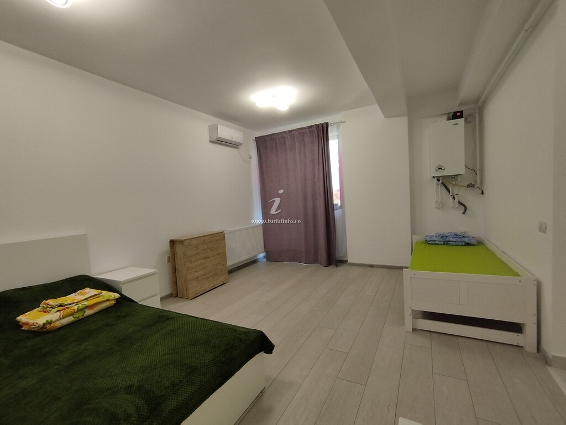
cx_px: 283
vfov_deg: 78.1
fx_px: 262
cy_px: 212
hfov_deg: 94.5
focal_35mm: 16
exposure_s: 1/105
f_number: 2.2
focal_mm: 1.65
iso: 50
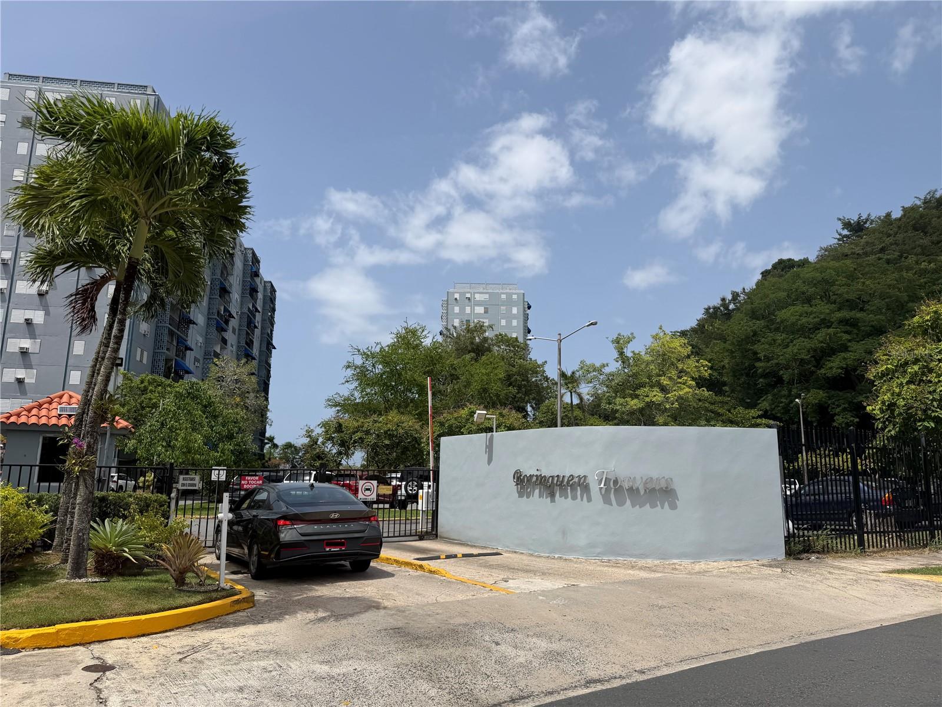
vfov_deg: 56.8
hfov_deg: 71.6
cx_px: 471
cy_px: 354
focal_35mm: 24
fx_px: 653
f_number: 1.78
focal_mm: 6.76
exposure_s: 1/6711
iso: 80
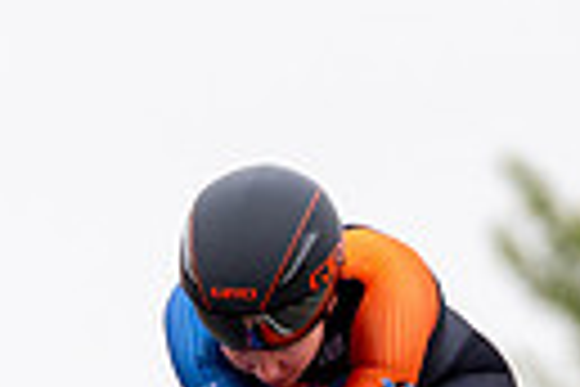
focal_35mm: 1662
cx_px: 326
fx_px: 26775
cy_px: 614
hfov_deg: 1.2
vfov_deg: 0.8
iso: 100
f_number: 2.8
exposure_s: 1/800
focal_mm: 200
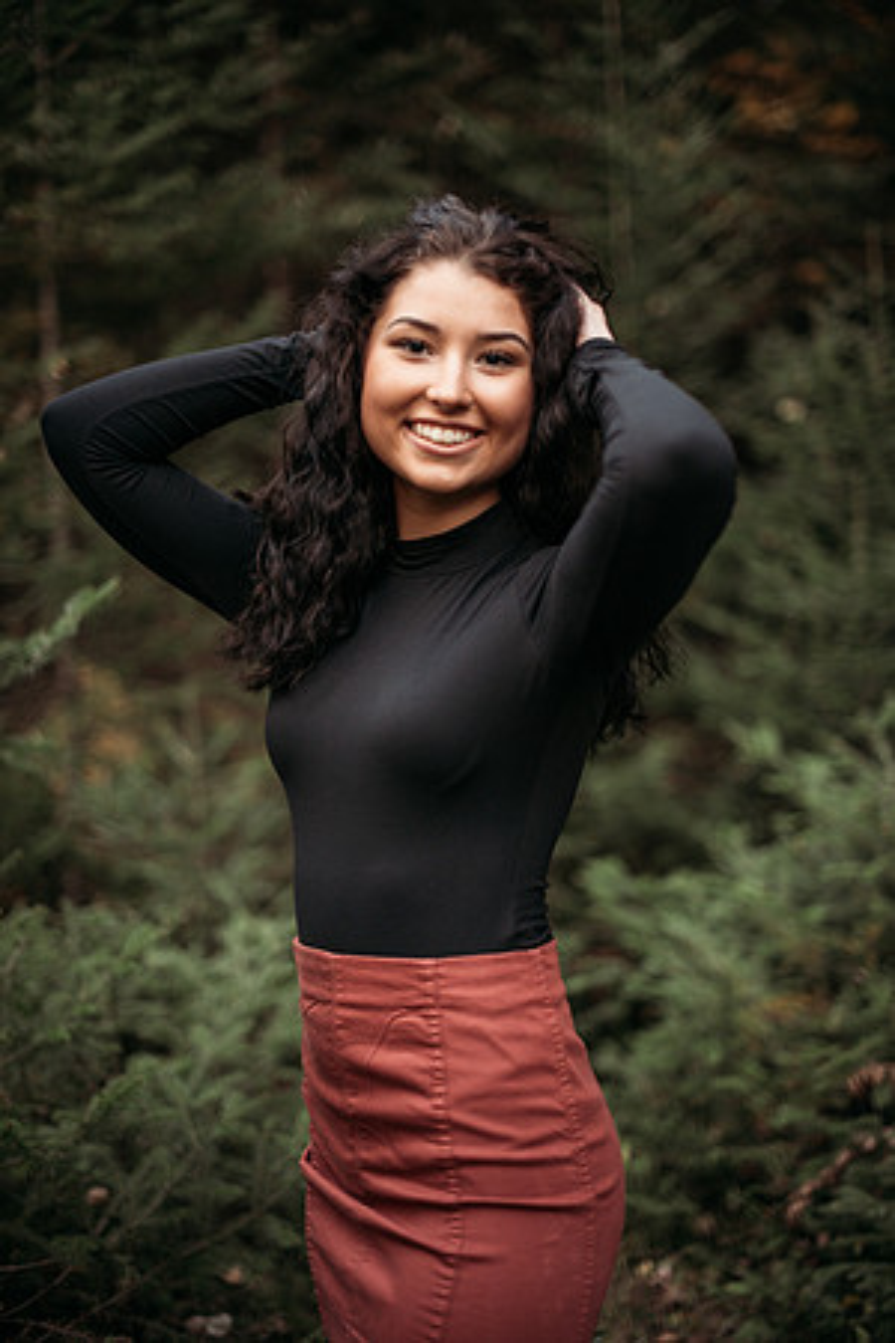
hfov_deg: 27.0
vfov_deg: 39.6
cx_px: 448
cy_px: 672
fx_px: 1864
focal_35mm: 50
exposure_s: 1/160
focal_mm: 50
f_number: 1.4
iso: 400
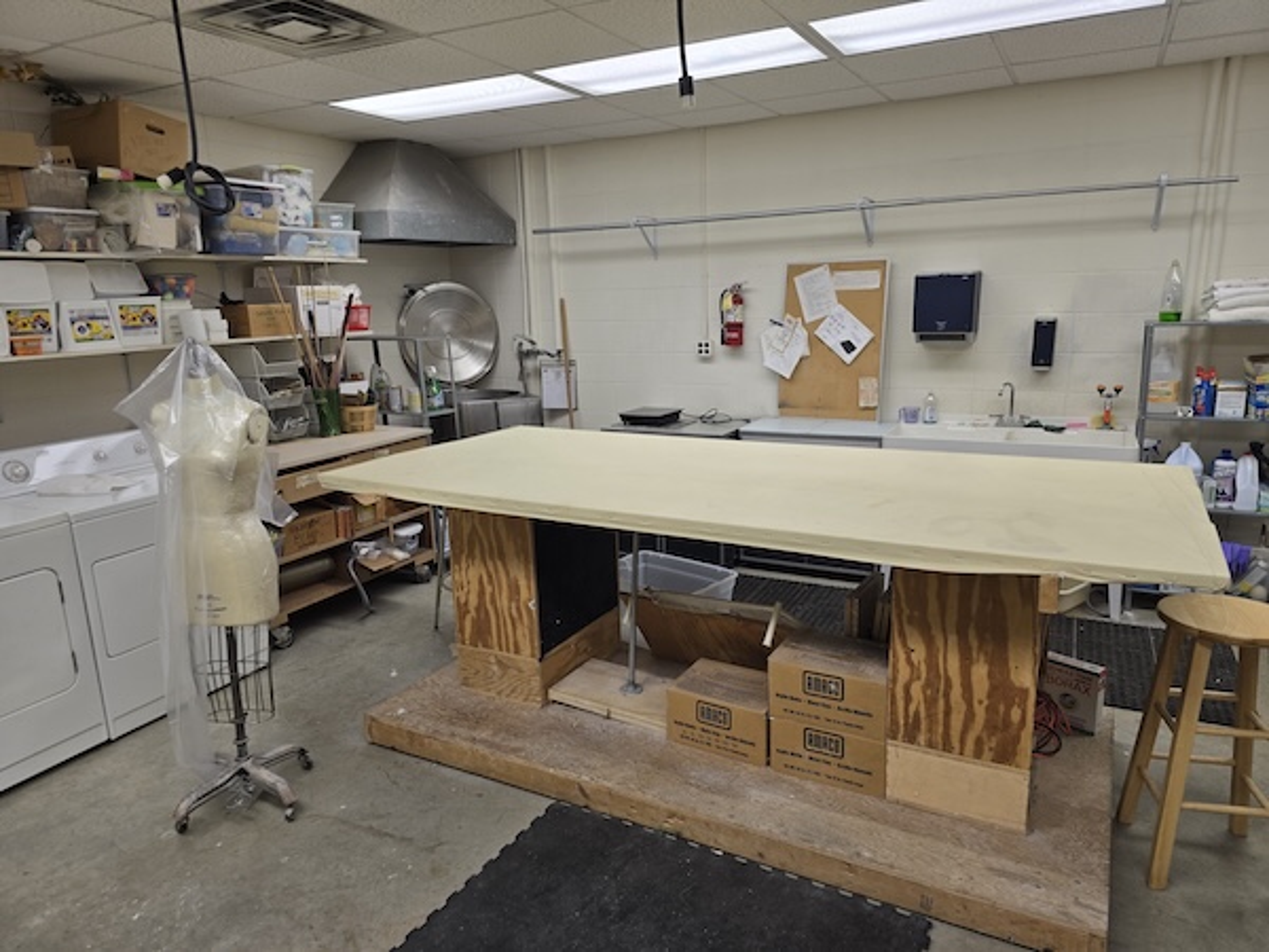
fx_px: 843
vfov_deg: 58.9
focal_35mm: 23
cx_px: 634
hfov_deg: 73.9
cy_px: 476
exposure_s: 1/120
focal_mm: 6.3
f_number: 1.7
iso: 50
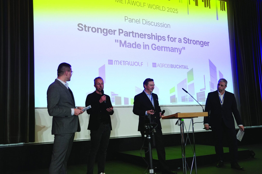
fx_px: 276
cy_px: 87
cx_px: 131
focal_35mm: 38
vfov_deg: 35.0
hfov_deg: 50.7
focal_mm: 38
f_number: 2.8
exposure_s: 1/640
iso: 2000
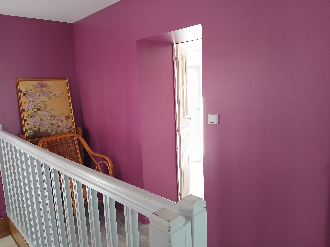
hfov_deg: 67.3
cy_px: 124
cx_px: 165
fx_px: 248
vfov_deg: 53.1
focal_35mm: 26
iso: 250
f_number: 1.8
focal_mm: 3.98
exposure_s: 1/50
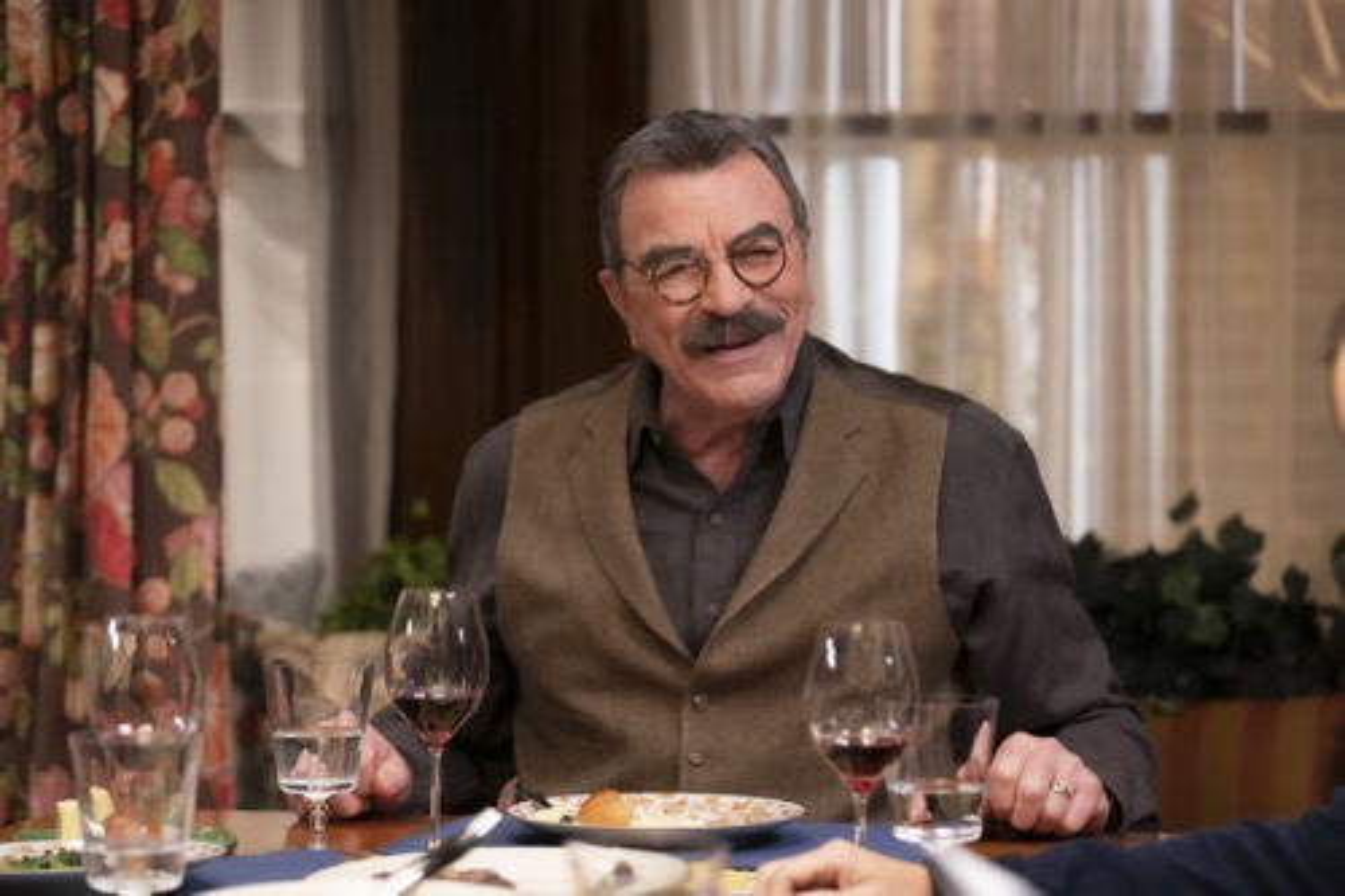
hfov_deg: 16.1
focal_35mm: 127
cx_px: 672
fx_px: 4743
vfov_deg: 10.8
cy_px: 448
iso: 4000
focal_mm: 127
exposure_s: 1/125
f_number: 4
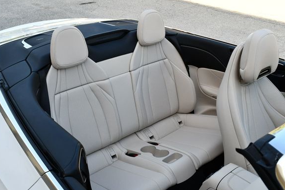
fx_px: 317
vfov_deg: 33.5
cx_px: 128
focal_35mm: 40
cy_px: 96
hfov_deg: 48.3
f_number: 5.6
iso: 250
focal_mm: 18
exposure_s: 1/250
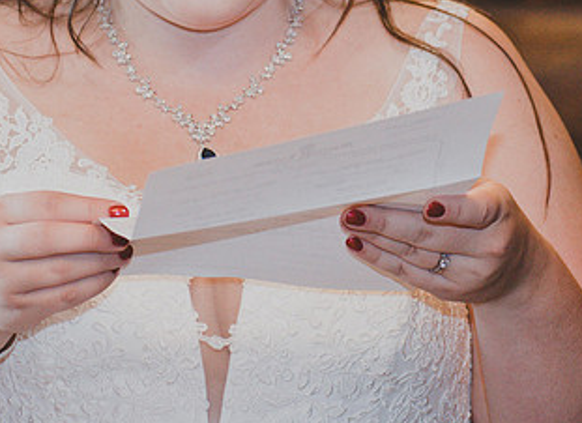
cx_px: 255
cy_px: 75
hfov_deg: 6.6
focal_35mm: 303
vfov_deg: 4.8
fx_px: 5038
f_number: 4.8
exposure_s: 1/60
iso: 2500
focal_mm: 102
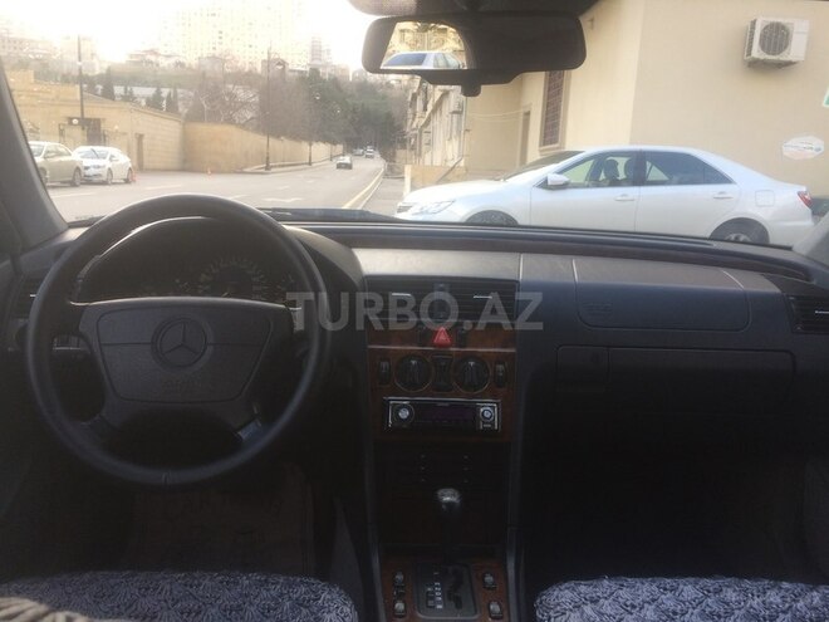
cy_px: 311
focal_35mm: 29
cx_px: 414
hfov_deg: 61.7
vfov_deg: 48.2
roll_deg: -3.3
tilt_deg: -8.8
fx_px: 695
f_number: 2.2
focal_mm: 4.15
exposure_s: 1/121
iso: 32
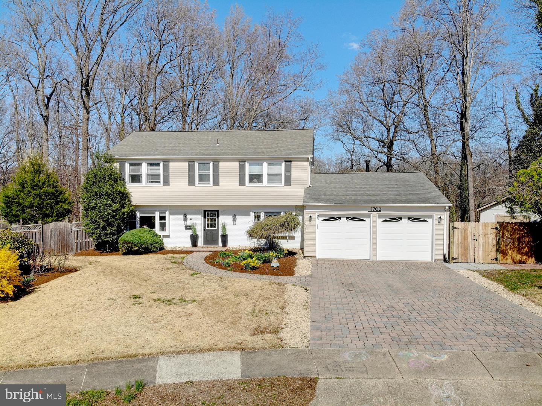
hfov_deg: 71.6
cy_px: 203
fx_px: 376
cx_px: 271
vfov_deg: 56.8
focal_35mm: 24
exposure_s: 1/1789
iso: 117
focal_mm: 4.5
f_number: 2.8
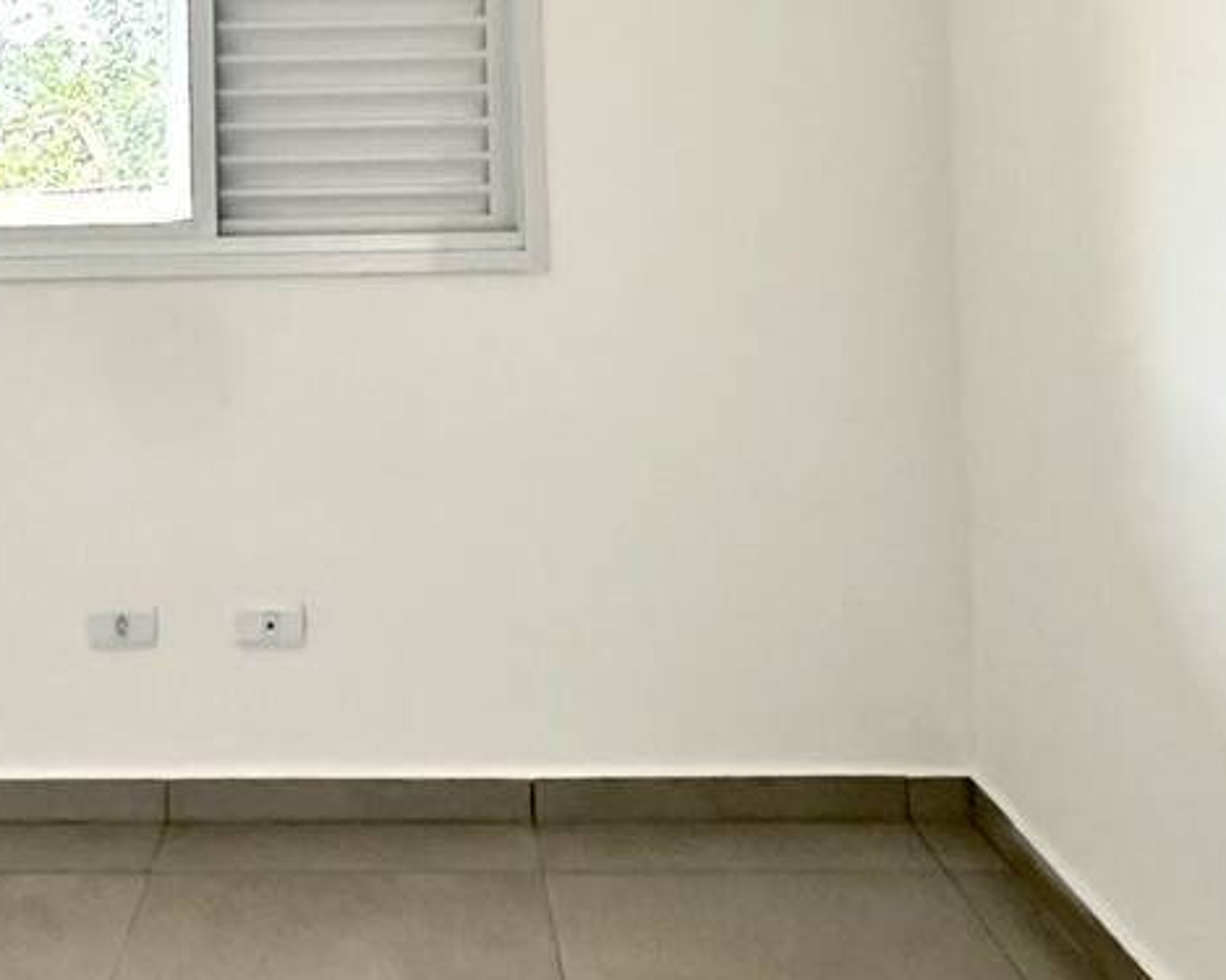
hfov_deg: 42.8
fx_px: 1524
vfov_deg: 33.5
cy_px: 73
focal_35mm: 42
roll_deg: +1.4
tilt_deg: +0.7
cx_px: 340
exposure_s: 1/60
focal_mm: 2.22
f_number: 2.2
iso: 400
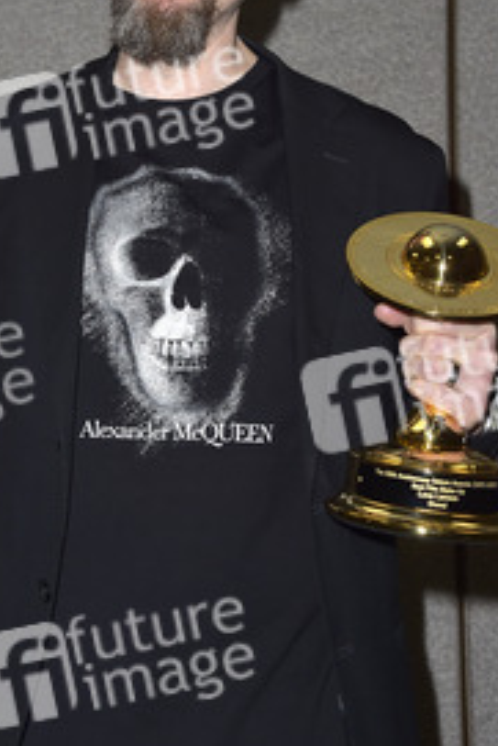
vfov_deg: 21.2
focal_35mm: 96
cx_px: 194
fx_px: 1989
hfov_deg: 14.3
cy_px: 251
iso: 500
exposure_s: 1/250
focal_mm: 65
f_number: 6.3
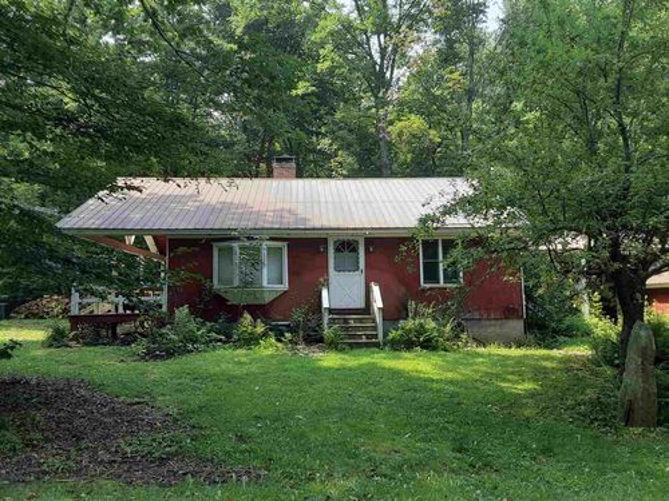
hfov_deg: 65.3
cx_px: 334
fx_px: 522
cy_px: 250
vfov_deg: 51.4
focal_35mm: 27
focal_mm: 2.91
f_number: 1.9
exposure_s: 1/253
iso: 40
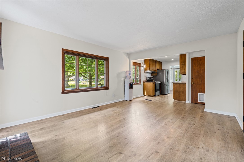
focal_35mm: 15
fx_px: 102
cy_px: 81
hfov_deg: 100.4
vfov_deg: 77.3
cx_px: 122
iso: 250
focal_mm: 15
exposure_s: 1/2.5
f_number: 9
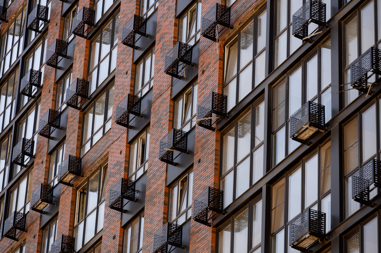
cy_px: 126
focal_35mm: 150
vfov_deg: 9.1
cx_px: 190
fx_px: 1586
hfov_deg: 13.7
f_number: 4
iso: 50
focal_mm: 150
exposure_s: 1/160
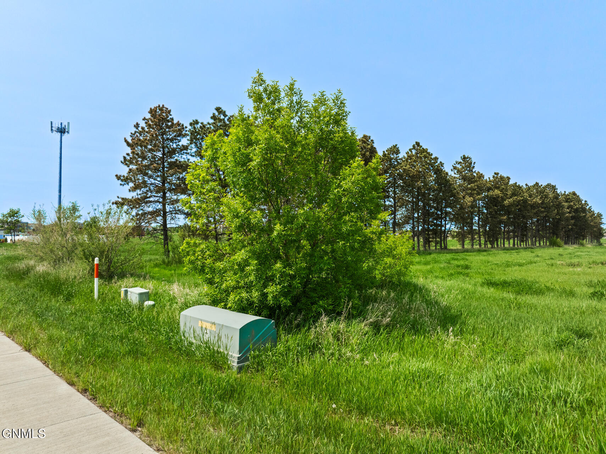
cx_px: 303
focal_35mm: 24
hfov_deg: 71.6
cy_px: 227
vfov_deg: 56.8
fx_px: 420
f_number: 6.3
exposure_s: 1/400
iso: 200
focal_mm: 12.29
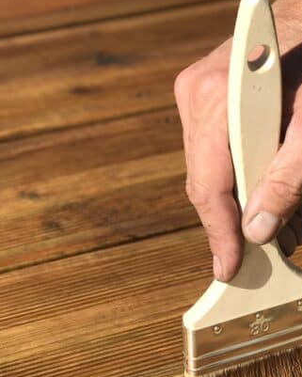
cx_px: 346
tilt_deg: -31.2
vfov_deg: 13.5
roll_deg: -0.4
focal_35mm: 142
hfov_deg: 10.7
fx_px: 1586
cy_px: 319
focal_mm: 6.6
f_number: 2.8
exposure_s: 1/606
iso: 20
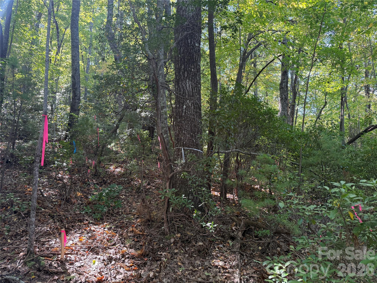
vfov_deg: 56.8
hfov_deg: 71.6
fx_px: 261
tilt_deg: +10.2
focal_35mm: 24
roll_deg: +3.5
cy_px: 142
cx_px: 188
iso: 200
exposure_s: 1/114
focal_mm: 6.76
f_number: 1.78
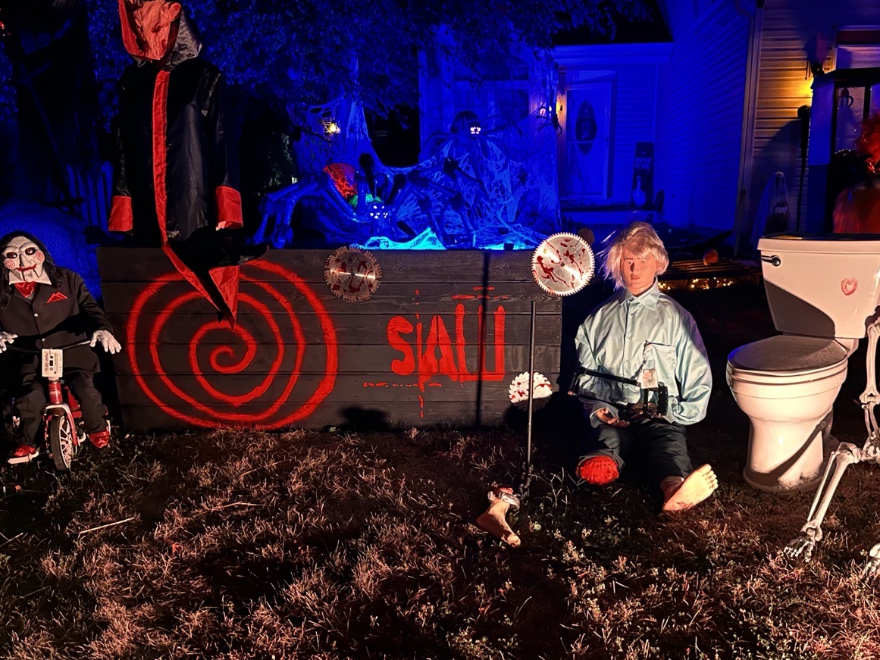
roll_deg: -0.2
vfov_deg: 45.2
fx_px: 788
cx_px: 484
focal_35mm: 31
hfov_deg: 58.2
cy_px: 400
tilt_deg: -13.8
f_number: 1.78
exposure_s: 1/15
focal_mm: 6.86
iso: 3200
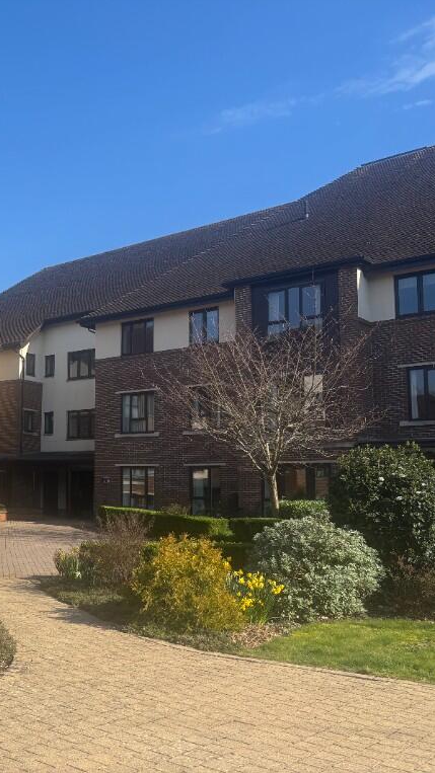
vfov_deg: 52.8
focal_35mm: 38
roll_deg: -2.3
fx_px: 779
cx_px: -41
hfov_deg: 28.4
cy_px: 385
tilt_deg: +7.6
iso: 50
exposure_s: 1/2398
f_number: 1.6
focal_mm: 5.96
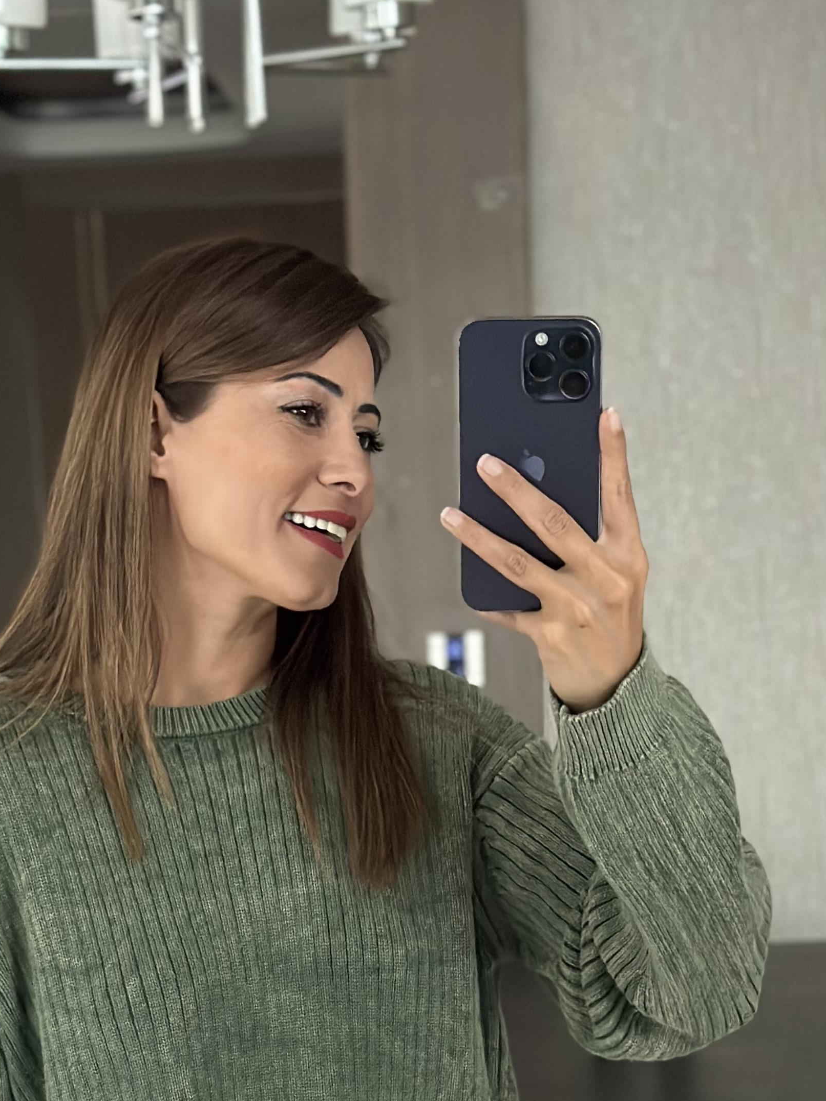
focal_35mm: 90
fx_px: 2863
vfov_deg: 21.2
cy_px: 1022
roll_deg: +3.6
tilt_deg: -14.1
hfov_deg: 16.4
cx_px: 308
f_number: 1.78
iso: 640
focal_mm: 6.86
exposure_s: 1/40
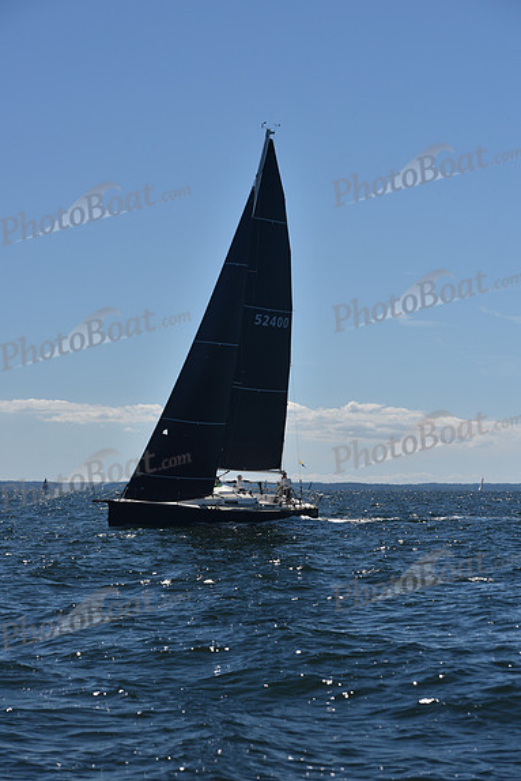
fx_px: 2148
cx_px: 262
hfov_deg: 13.8
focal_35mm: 99
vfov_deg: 20.6
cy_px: 388
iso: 200
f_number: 6.3
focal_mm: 98
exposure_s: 1/800
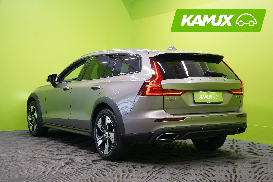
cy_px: 91
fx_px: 402
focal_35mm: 53
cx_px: 136
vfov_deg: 25.5
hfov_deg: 37.5
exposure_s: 1/25
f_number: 5
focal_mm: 53
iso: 400
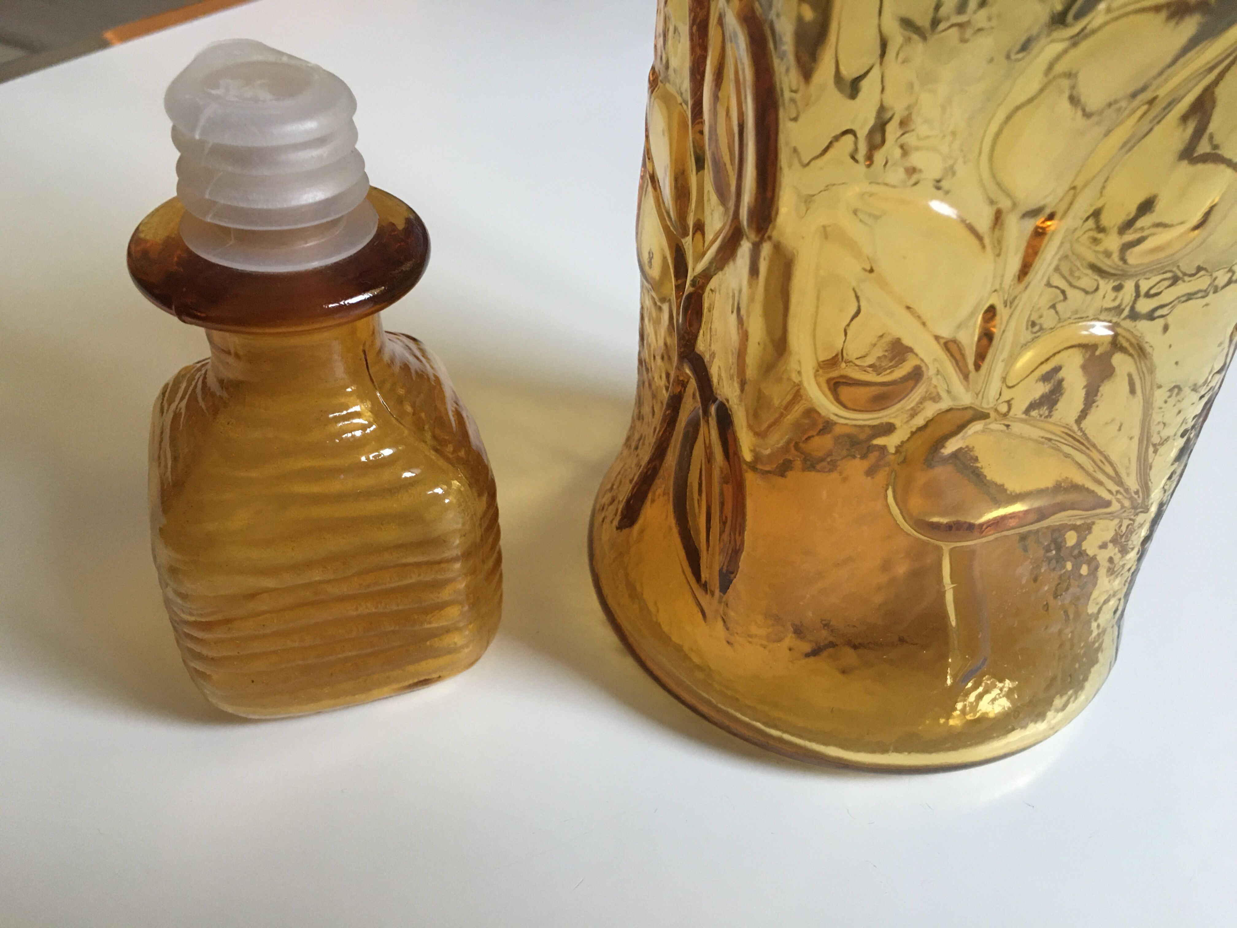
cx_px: 618
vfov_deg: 48.2
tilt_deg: -38.0
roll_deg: -2.9
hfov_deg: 61.7
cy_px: 464
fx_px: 1036
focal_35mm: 29
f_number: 2.2
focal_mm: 4.15
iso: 100
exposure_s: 1/17
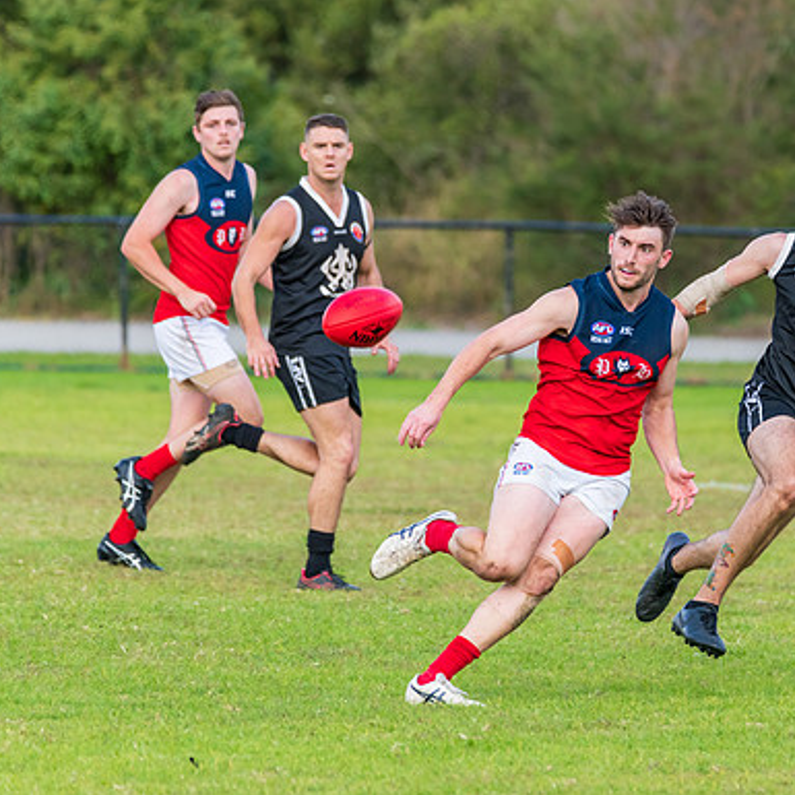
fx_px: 15434
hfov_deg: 3.0
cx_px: 578
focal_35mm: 594
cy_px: 369
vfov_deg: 3.0
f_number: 6
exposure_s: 1/1250
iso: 800
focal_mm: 420
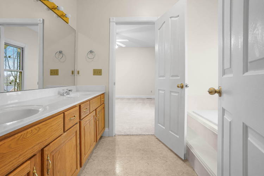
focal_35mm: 17
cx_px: 132
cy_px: 88
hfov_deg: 93.3
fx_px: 125
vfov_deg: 70.4
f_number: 6.3
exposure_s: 1/3
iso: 800
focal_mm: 17
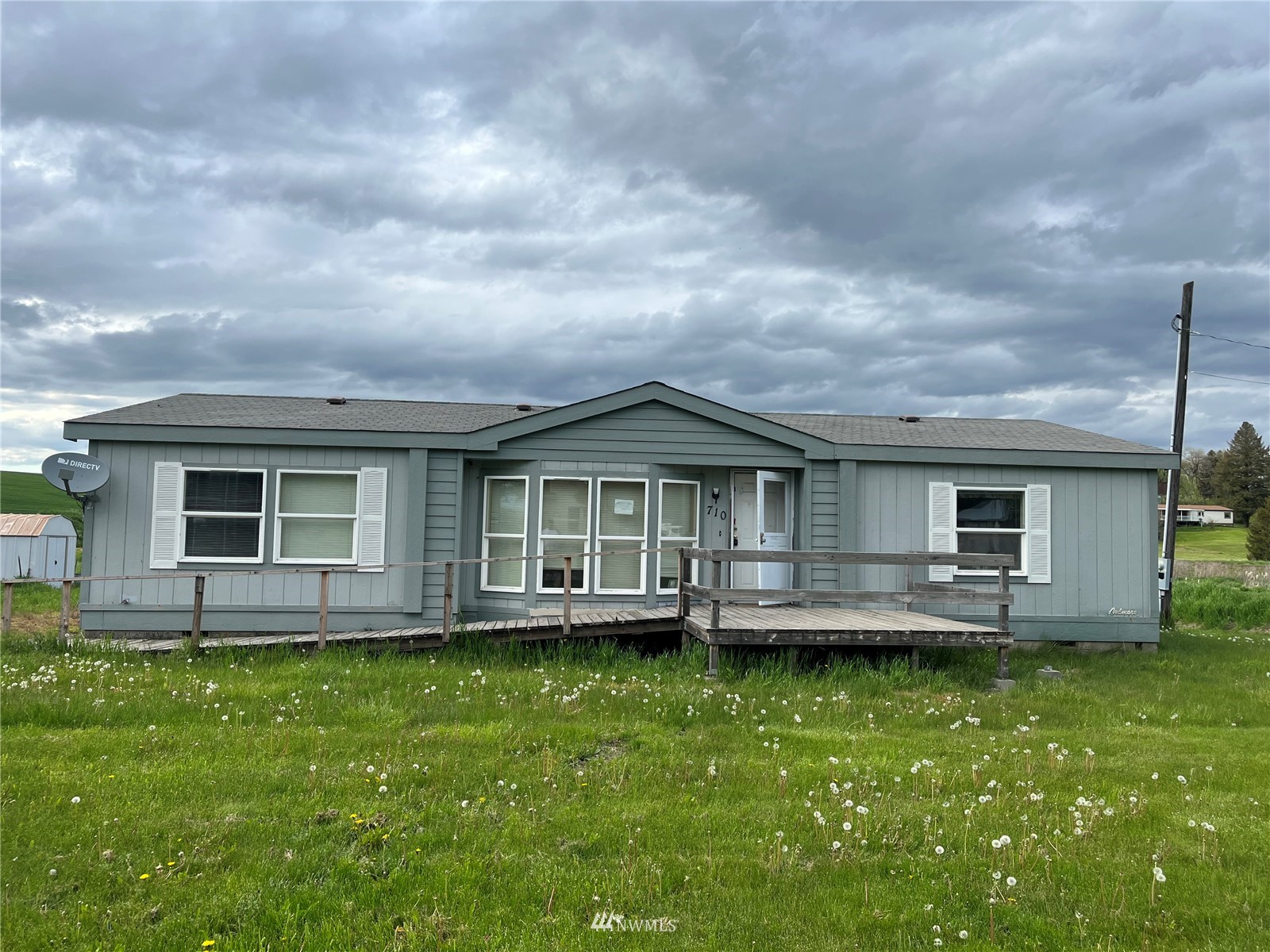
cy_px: 476
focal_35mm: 26
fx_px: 954
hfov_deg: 67.3
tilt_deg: +3.7
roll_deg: -0.1
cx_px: 635
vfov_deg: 53.1
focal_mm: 5.1
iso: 50
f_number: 1.6
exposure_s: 1/1580
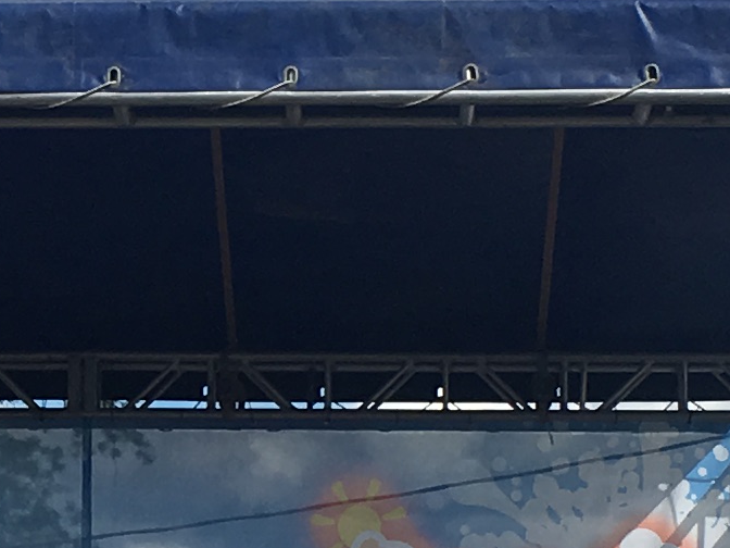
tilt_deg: +9.5
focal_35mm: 174
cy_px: 347
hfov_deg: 11.3
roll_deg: -1.1
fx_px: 3669
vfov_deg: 8.5
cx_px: 1
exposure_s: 1/1748
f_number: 2.2
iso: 25
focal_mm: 4.15
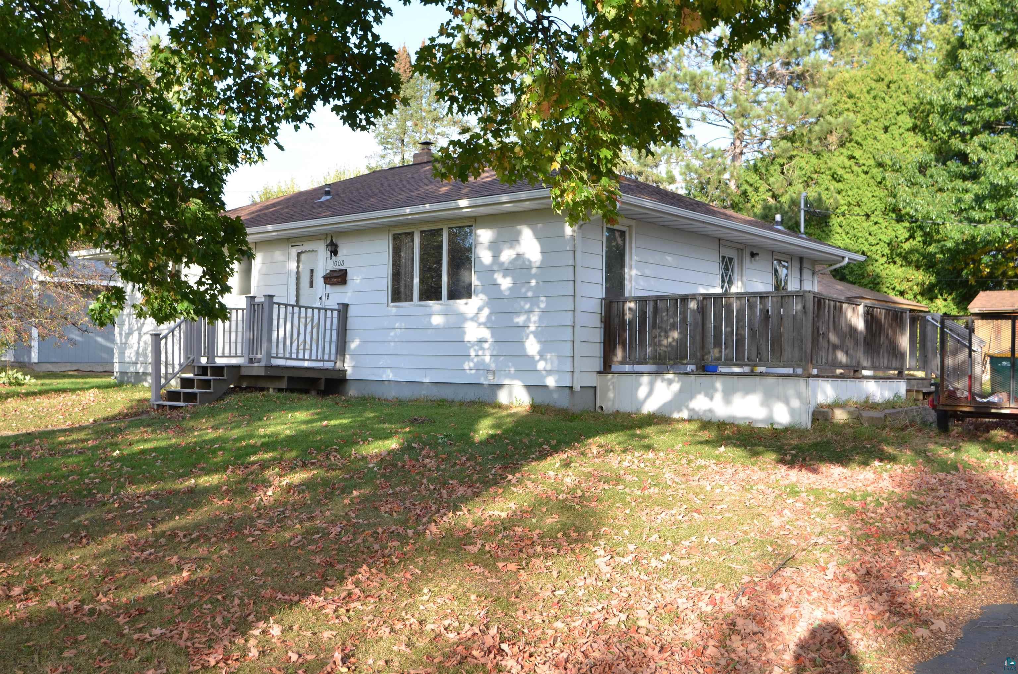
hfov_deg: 53.2
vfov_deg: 36.7
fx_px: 1016
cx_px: 509
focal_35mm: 36
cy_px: 337
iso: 200
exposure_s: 1/160
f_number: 6.3
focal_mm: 24
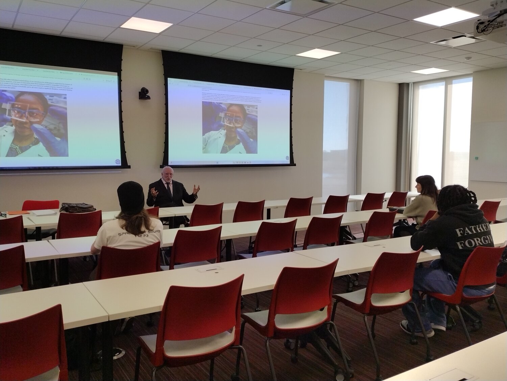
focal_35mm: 27
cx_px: 254
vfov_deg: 51.4
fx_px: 395
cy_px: 190
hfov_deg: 65.3
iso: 100
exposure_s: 1/148
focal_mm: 4.71
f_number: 1.7
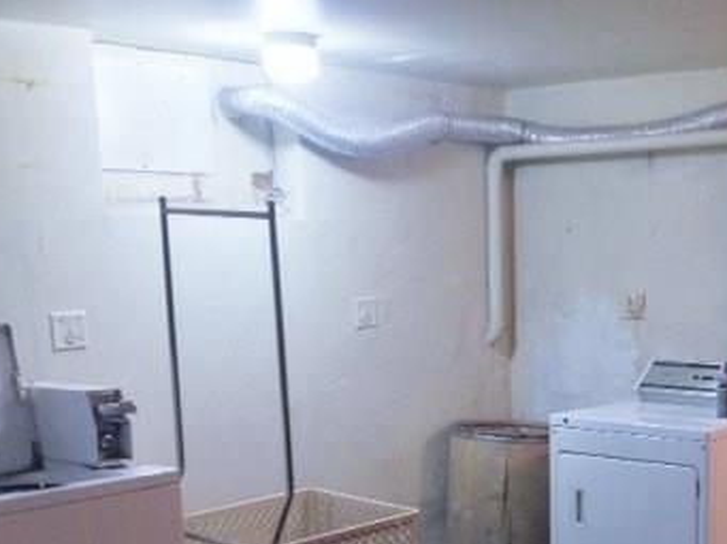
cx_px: 614
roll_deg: +0.7
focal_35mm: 62
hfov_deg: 30.2
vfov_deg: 23.2
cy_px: 442
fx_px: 1301
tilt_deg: -9.3
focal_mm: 4.12
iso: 320
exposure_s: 1/20
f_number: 2.4
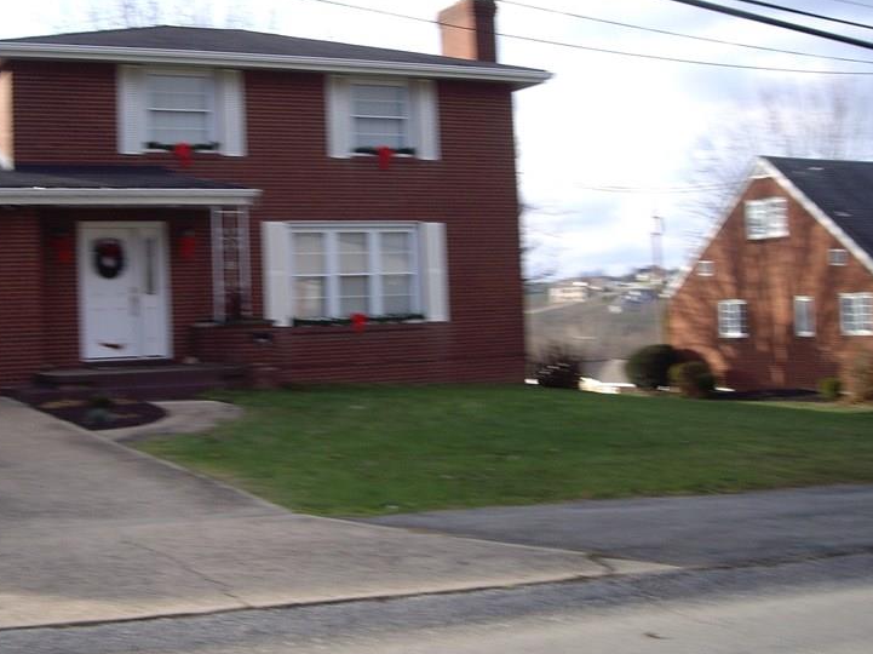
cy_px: 247
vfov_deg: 26.9
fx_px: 1361
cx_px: 311
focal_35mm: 54
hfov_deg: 35.3
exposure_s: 1/160
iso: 64
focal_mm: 6.2
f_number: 4.3
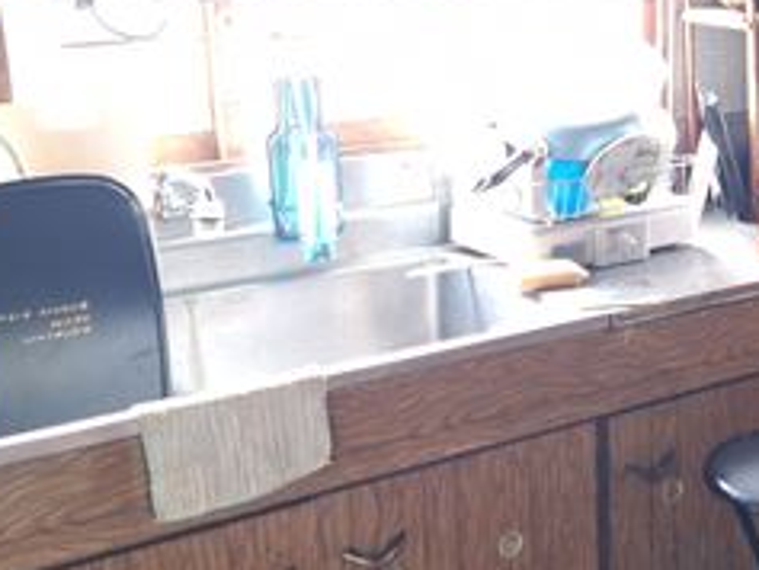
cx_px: 624
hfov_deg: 30.3
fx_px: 1360
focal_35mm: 62
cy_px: 288
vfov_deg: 23.7
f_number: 1.8
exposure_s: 1/17
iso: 800
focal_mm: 5.54
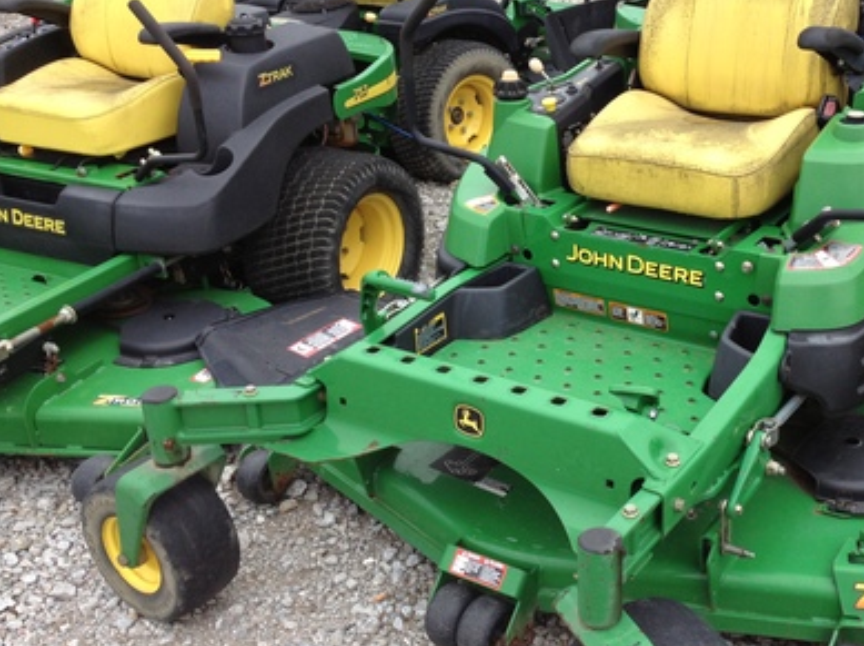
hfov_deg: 38.4
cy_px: 329
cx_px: 586
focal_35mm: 49
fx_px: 1222
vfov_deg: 29.6
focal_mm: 4.28
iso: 50
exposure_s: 1/246
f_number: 2.4
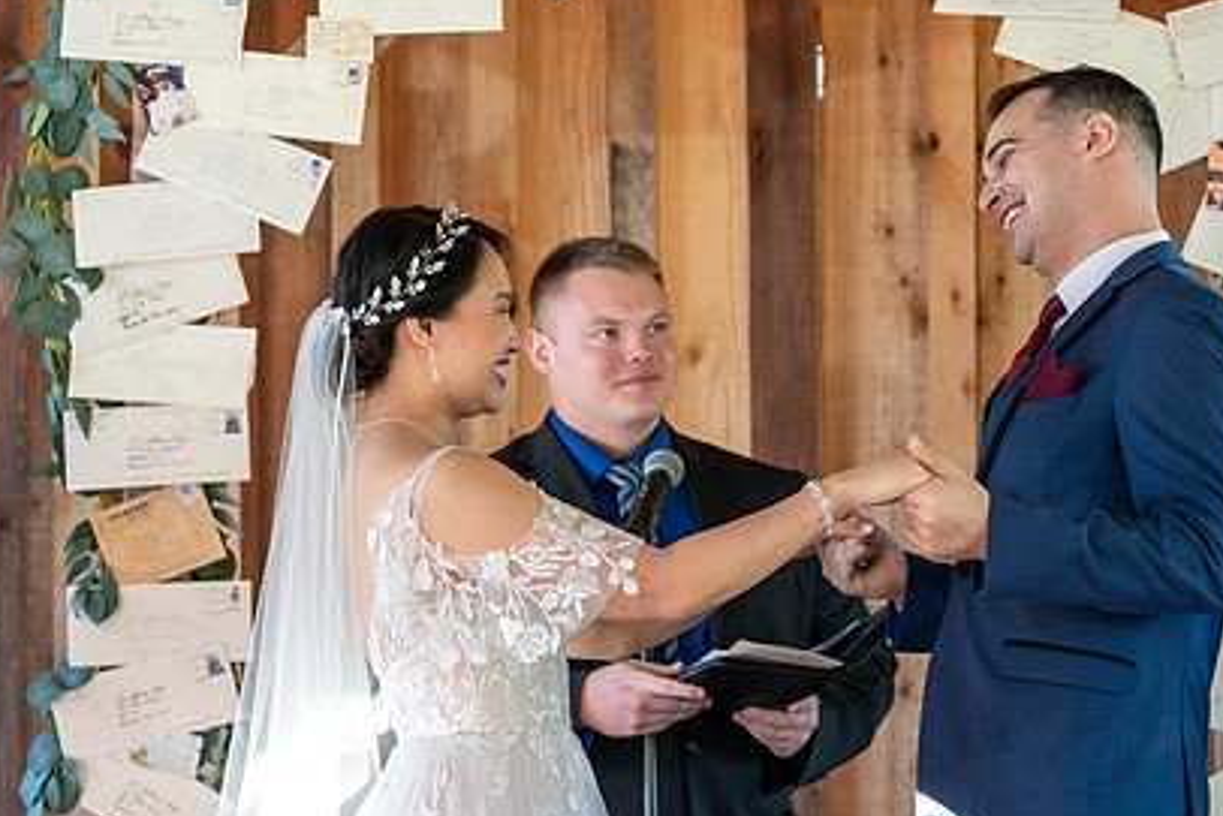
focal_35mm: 175
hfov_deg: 11.7
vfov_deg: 7.9
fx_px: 5947
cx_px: 780
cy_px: 450
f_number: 4
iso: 2000
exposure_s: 1/200
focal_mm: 120
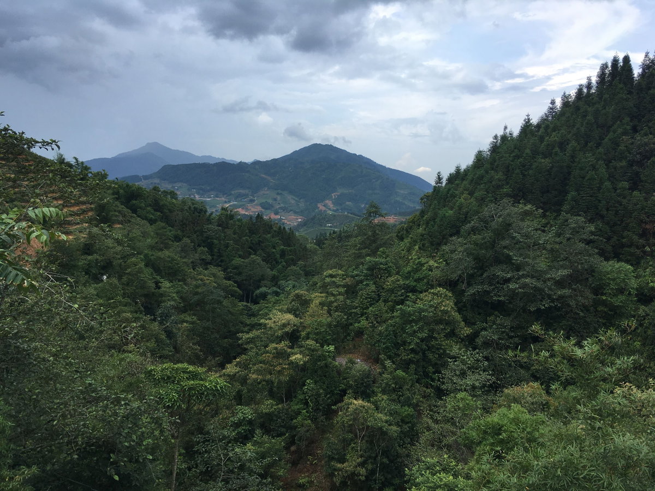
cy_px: 246
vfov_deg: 48.2
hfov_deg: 61.7
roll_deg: -2.1
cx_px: 328
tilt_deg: -7.0
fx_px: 549
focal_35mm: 29
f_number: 2.2
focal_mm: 4.15
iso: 25
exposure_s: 1/874
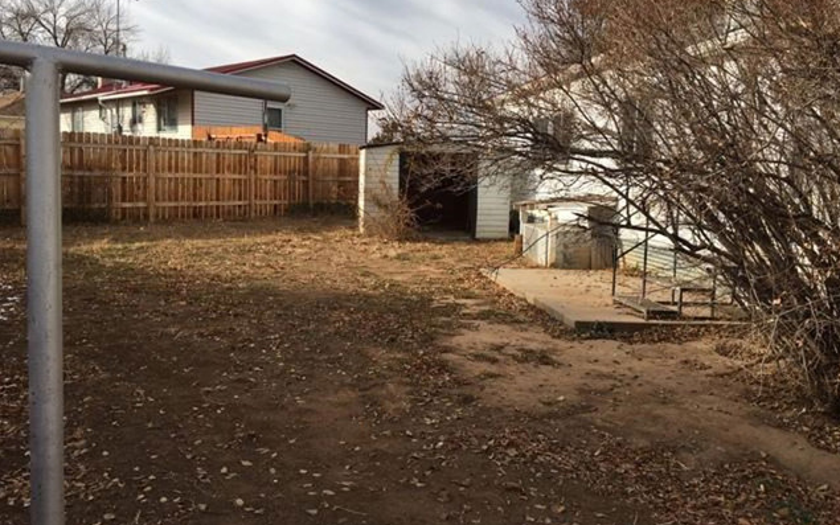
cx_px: 422
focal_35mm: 31
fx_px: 710
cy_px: 226
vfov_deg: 40.5
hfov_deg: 61.2
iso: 25
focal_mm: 4.15
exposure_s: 1/1374
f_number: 2.2
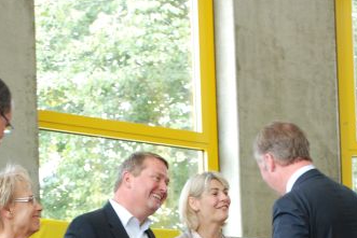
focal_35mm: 145
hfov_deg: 14.1
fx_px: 1438
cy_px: 318
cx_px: 140
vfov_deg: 9.3
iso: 400
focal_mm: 32
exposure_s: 1/30
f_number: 4.2
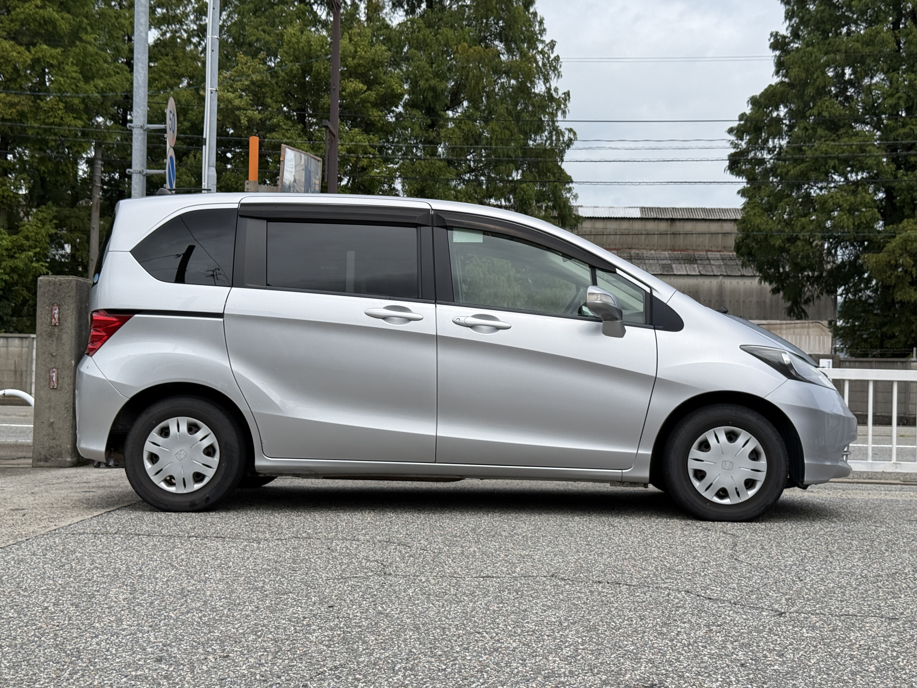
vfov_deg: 30.3
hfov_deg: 39.7
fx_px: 1272
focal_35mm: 48
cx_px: 458
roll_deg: -1.2
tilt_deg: +1.3
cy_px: 344
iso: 64
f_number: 1.78
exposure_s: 1/4587
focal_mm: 6.76
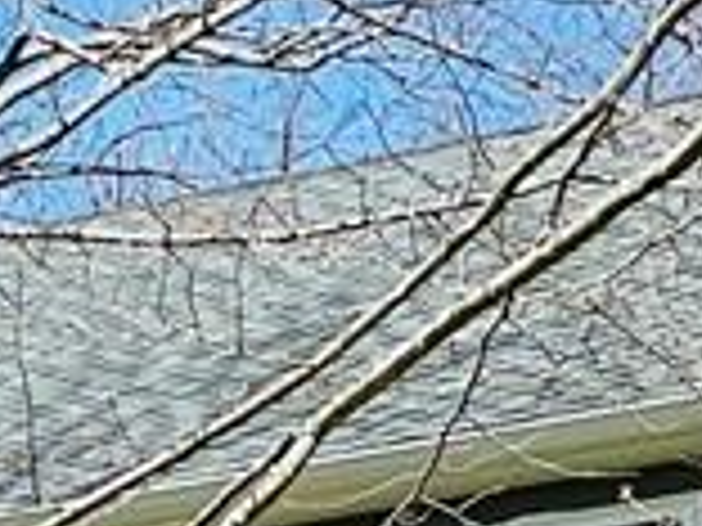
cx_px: 392
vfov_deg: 4.3
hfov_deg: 5.8
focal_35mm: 342
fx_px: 6936
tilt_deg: +10.0
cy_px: 1173
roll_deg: -1.5
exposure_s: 1/922
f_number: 2
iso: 25
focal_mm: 6
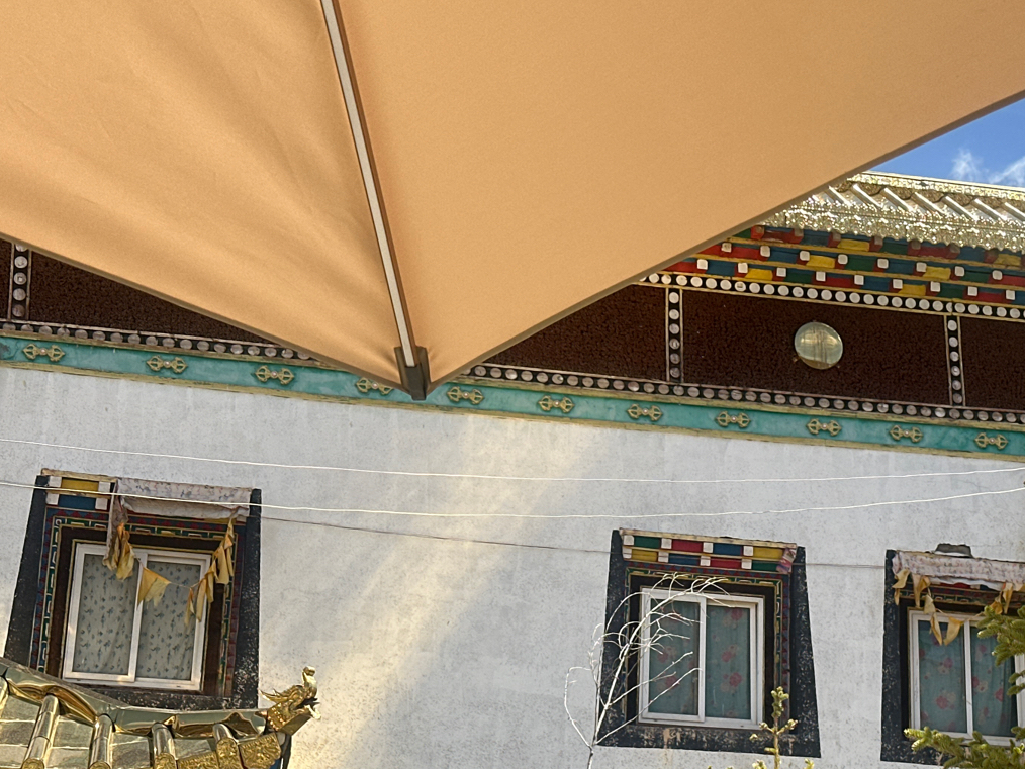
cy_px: 554
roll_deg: +0.0
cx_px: 693
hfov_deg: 27.2
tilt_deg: +17.2
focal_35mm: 71
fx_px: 2103
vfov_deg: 20.6
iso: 64
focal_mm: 6.86
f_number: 1.78
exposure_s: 1/2304
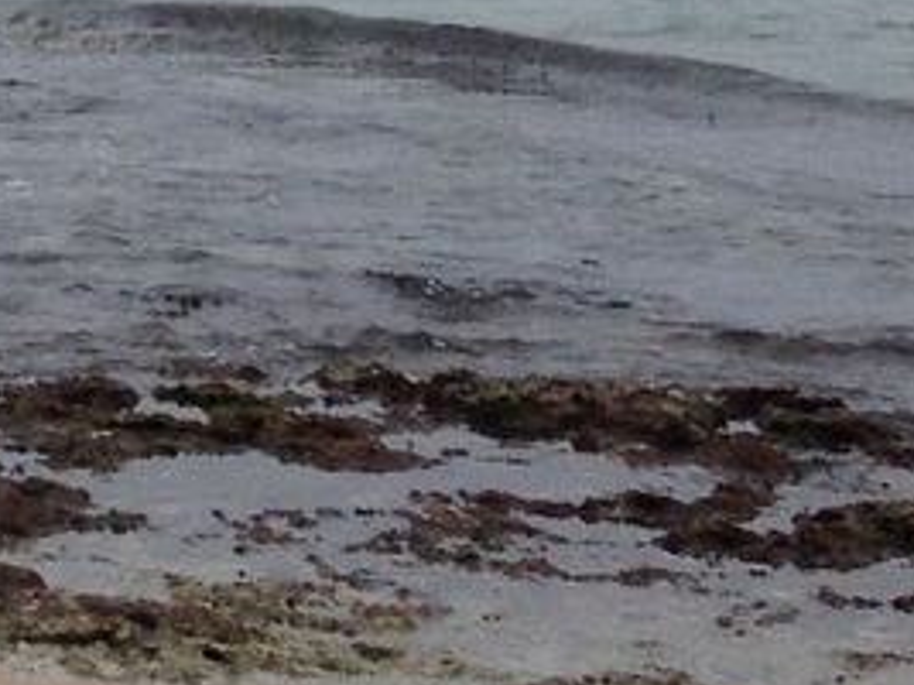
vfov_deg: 6.8
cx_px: -1578
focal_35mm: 210
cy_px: -671
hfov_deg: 8.3
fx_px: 5542
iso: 50
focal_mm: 4.28
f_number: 2.4
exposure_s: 1/986
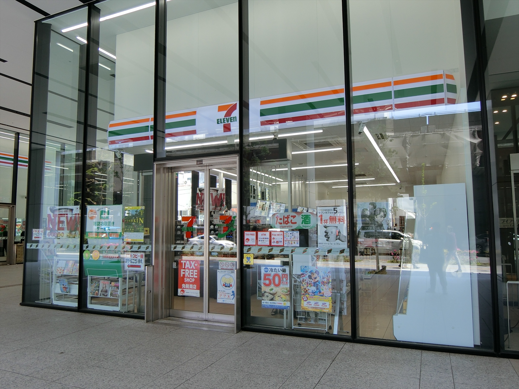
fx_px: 405
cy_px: 194
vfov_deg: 51.4
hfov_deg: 65.3
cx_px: 260
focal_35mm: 27
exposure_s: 1/125
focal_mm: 5.7
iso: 100
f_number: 3.1
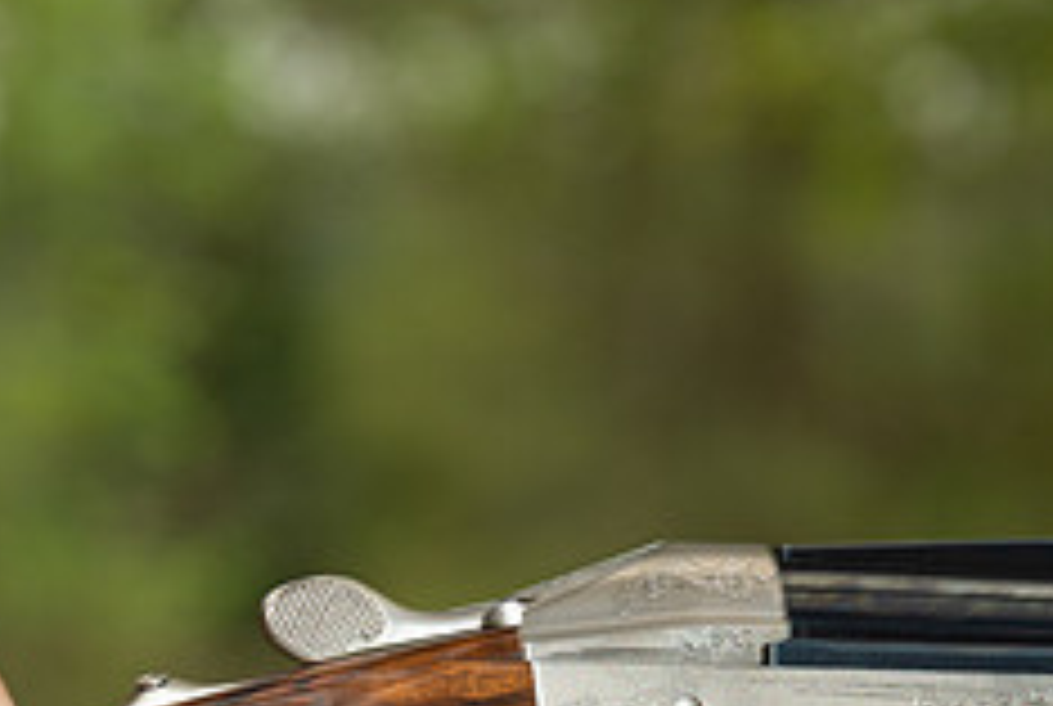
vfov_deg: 3.1
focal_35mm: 451
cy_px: 701
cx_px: 240
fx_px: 13217
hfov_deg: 4.6
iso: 125
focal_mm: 155
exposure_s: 1/125
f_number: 9
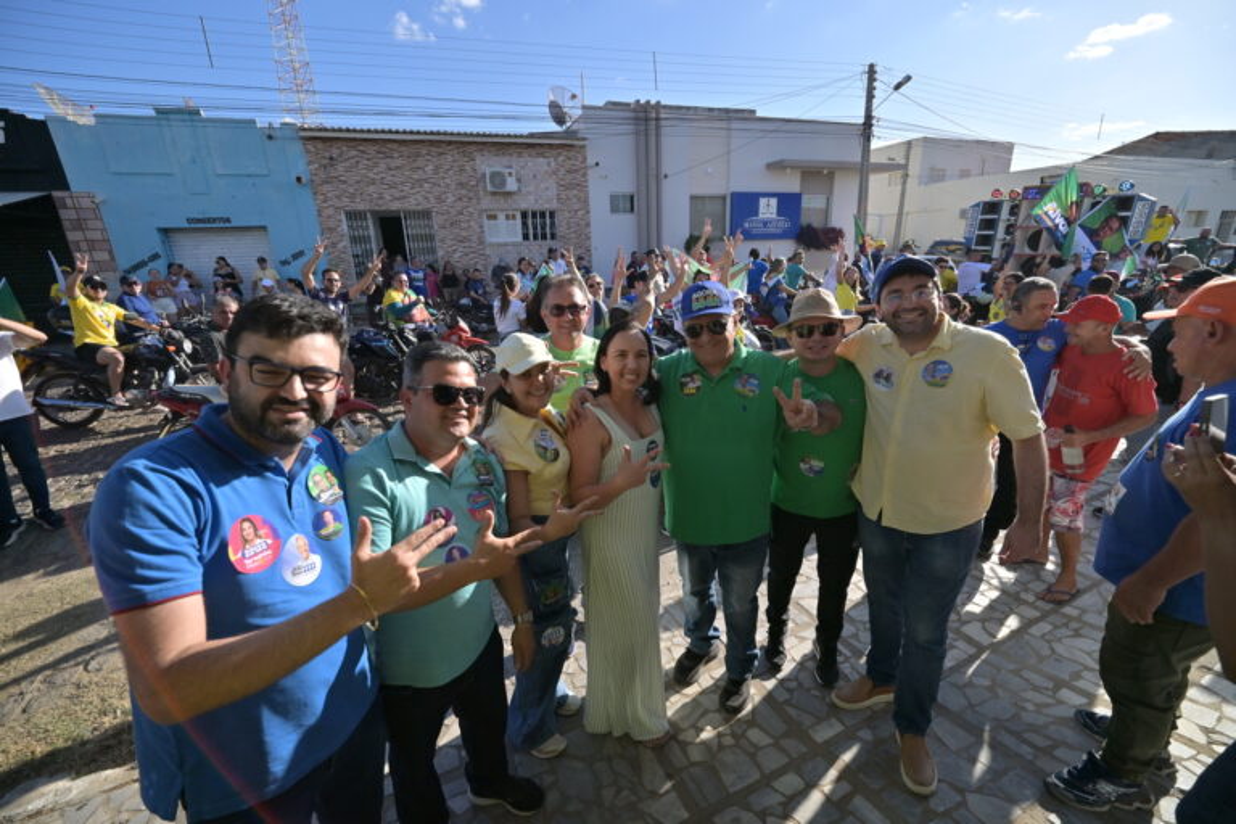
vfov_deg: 83.3
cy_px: 412
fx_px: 463
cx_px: 618
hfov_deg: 106.3
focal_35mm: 14
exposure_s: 1/4000
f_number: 2.8
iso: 200
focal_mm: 9
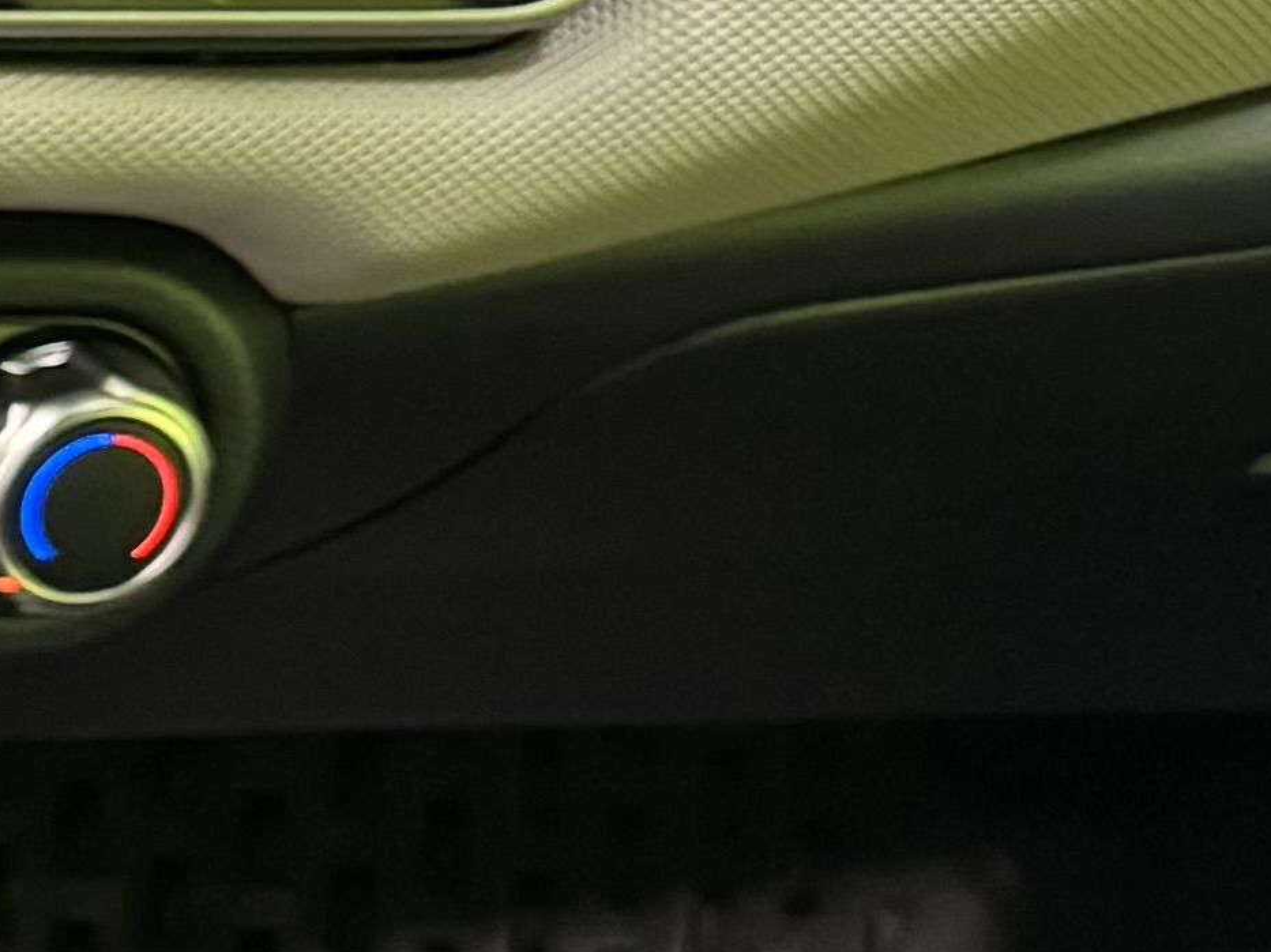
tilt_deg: -39.6
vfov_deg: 10.0
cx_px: -2483
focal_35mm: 147
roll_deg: -0.8
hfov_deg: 10.1
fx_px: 5395
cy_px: 932
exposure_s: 1/33
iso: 800
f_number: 1.78
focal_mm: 6.76
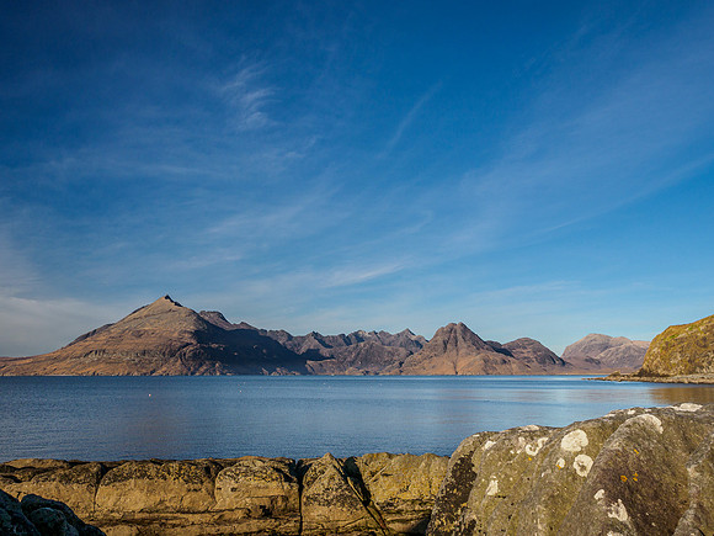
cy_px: 268
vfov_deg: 49.7
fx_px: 578
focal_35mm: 28
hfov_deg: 63.4
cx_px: 357
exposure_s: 1/250
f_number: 7.1
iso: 200
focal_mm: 14
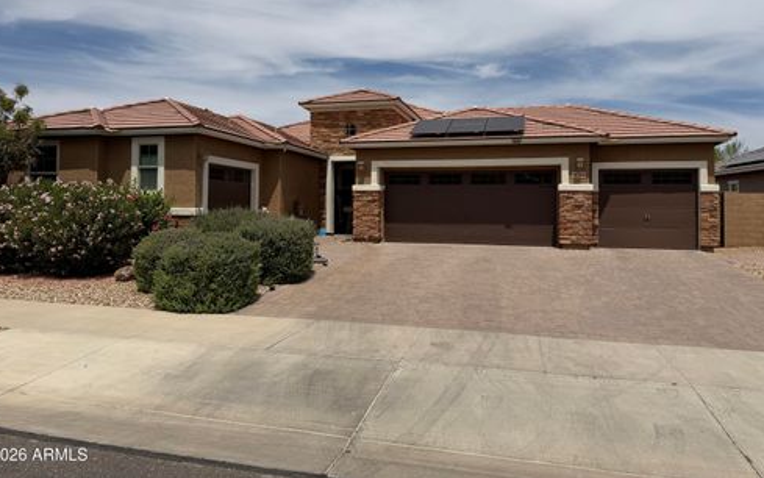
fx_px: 542
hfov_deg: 70.4
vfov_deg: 47.3
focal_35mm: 26
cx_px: 380
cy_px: 188
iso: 80
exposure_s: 1/11905
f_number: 1.78
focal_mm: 6.76
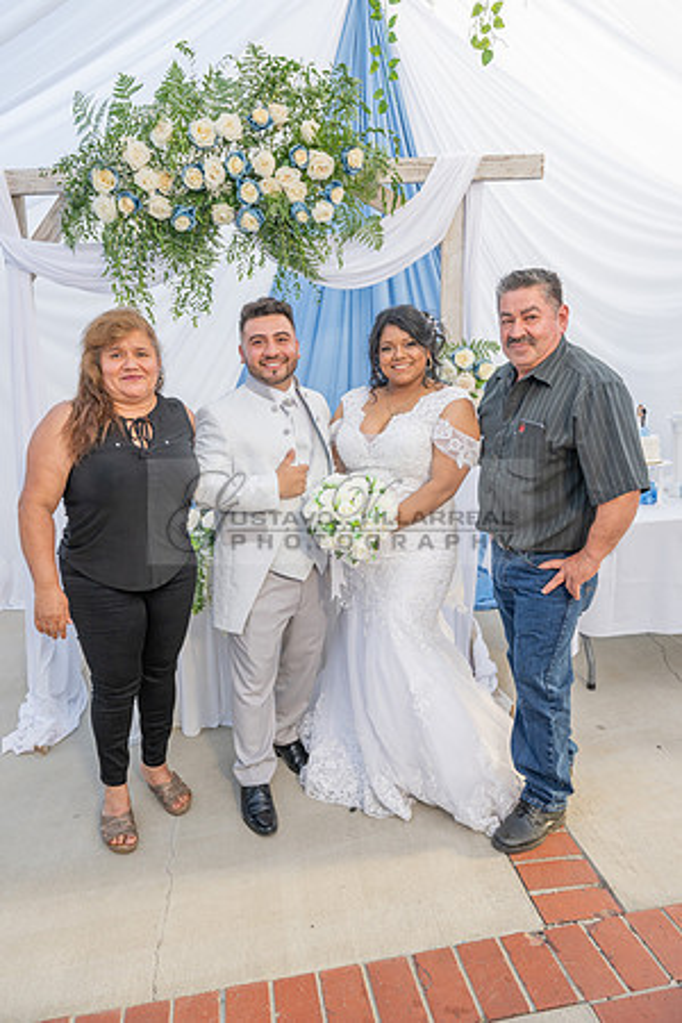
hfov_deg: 53.1
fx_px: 682
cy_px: 512
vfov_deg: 73.7
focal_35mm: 24
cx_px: 341
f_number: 5.6
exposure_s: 1/125
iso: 200
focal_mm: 24
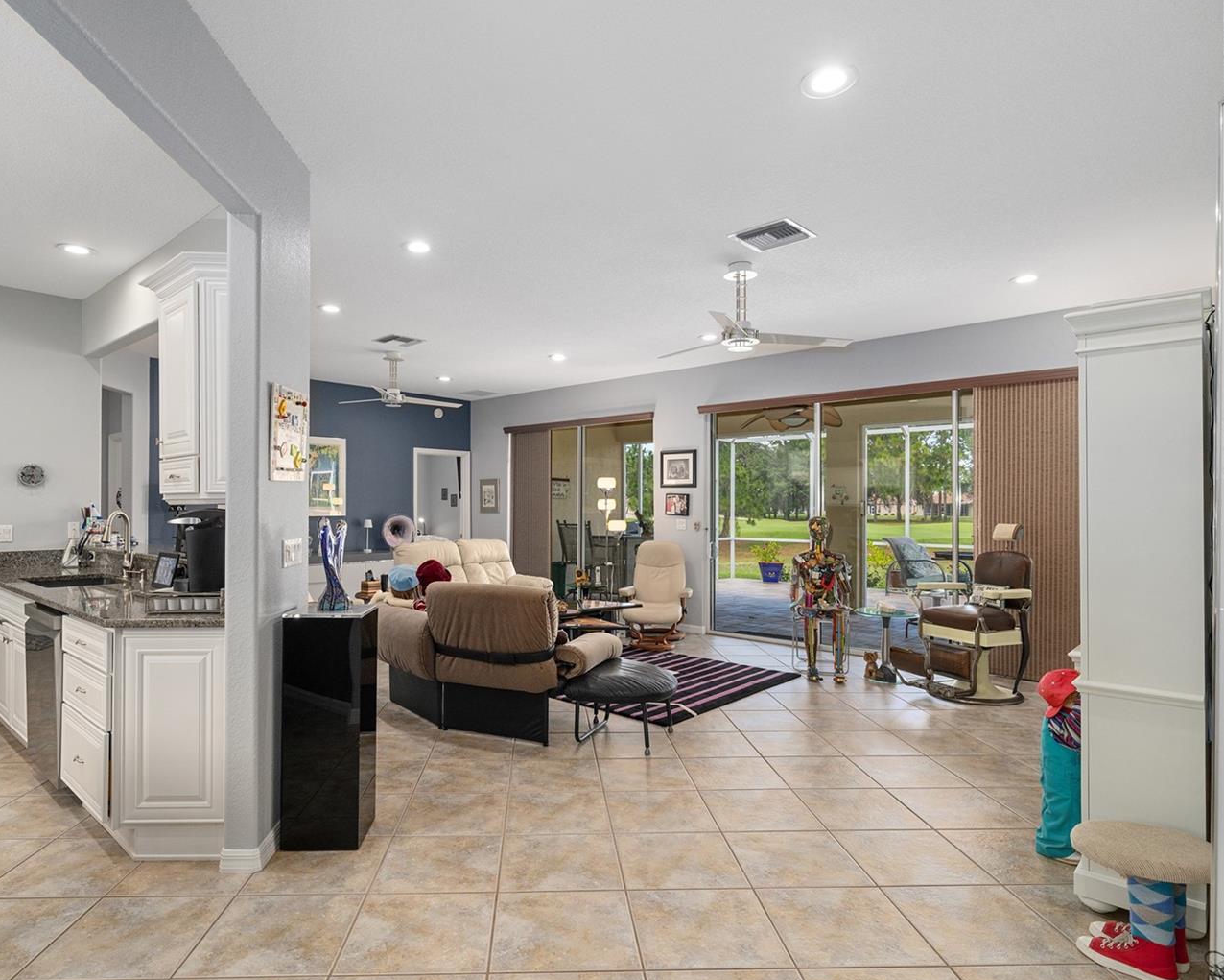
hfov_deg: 80.2
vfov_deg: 68.1
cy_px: 504
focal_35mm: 20
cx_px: 563
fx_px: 725
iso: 320
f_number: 8
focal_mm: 17
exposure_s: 1/15
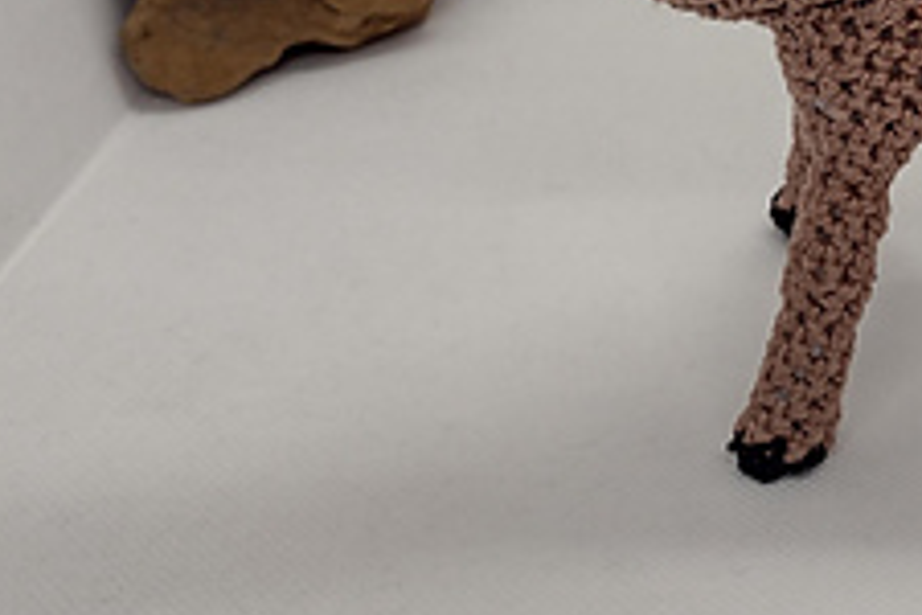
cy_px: -160
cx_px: 1024
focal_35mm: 80
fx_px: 2049
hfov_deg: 23.7
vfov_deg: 16.2
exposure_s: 1/100
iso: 131
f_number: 1.7
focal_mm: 4.71
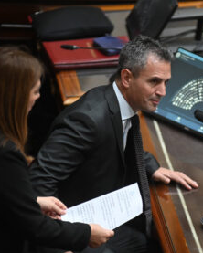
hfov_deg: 7.5
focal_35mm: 206
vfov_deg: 9.4
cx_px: 173
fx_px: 1545
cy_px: 127
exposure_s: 1/400
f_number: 2.8
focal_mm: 145
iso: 3200
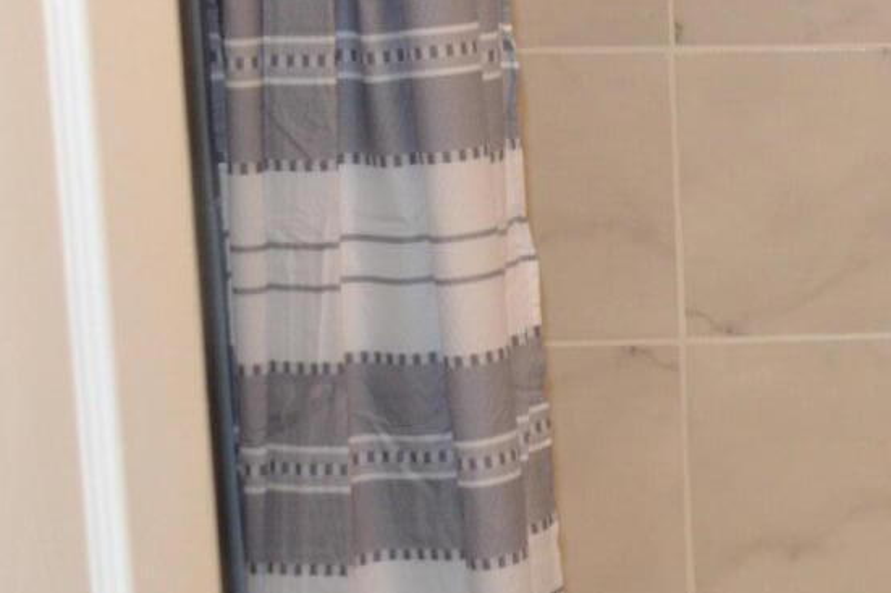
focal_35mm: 98
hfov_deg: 19.0
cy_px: 143
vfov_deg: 13.9
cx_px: 1214
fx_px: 2425
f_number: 3.5
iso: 900
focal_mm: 18
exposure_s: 1/60
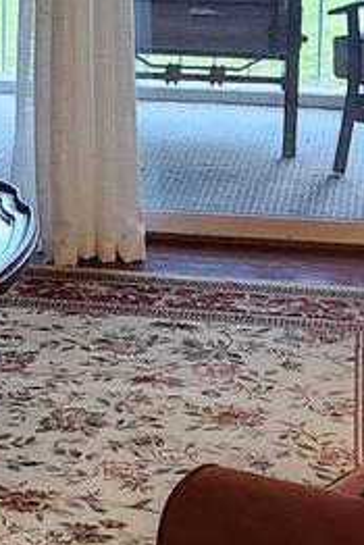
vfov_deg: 14.4
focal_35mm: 140
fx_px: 2120
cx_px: -198
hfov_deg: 9.5
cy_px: -2
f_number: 1.8
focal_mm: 5.4
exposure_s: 1/120
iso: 250
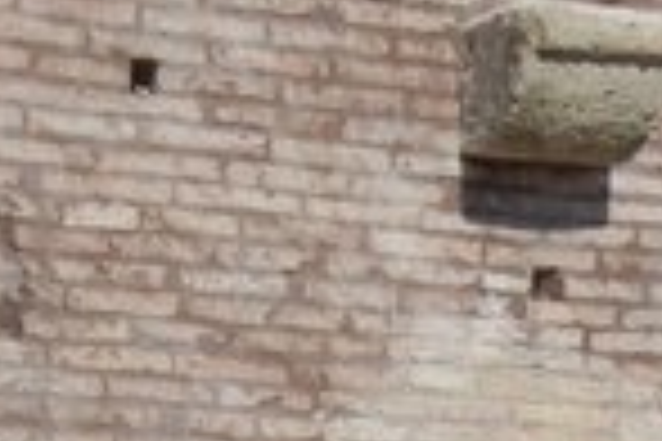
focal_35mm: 266
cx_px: 977
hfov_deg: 7.6
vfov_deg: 5.1
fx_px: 4891
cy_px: 853
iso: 250
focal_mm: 26
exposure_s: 1/160
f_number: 18
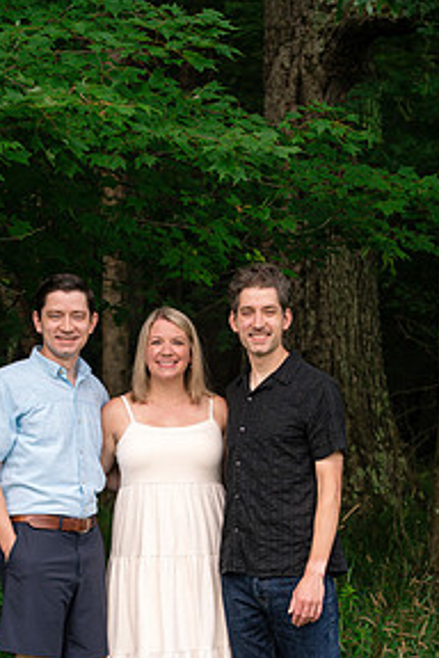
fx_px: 2433
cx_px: 183
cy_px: 448
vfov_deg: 15.4
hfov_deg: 10.3
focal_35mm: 133
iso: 400
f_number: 4.5
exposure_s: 1/800
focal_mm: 85
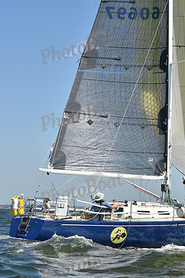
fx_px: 818
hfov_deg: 12.8
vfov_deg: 19.3
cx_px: 181
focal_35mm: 106
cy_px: 140
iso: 250
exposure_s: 1/1250
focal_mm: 70
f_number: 7.1
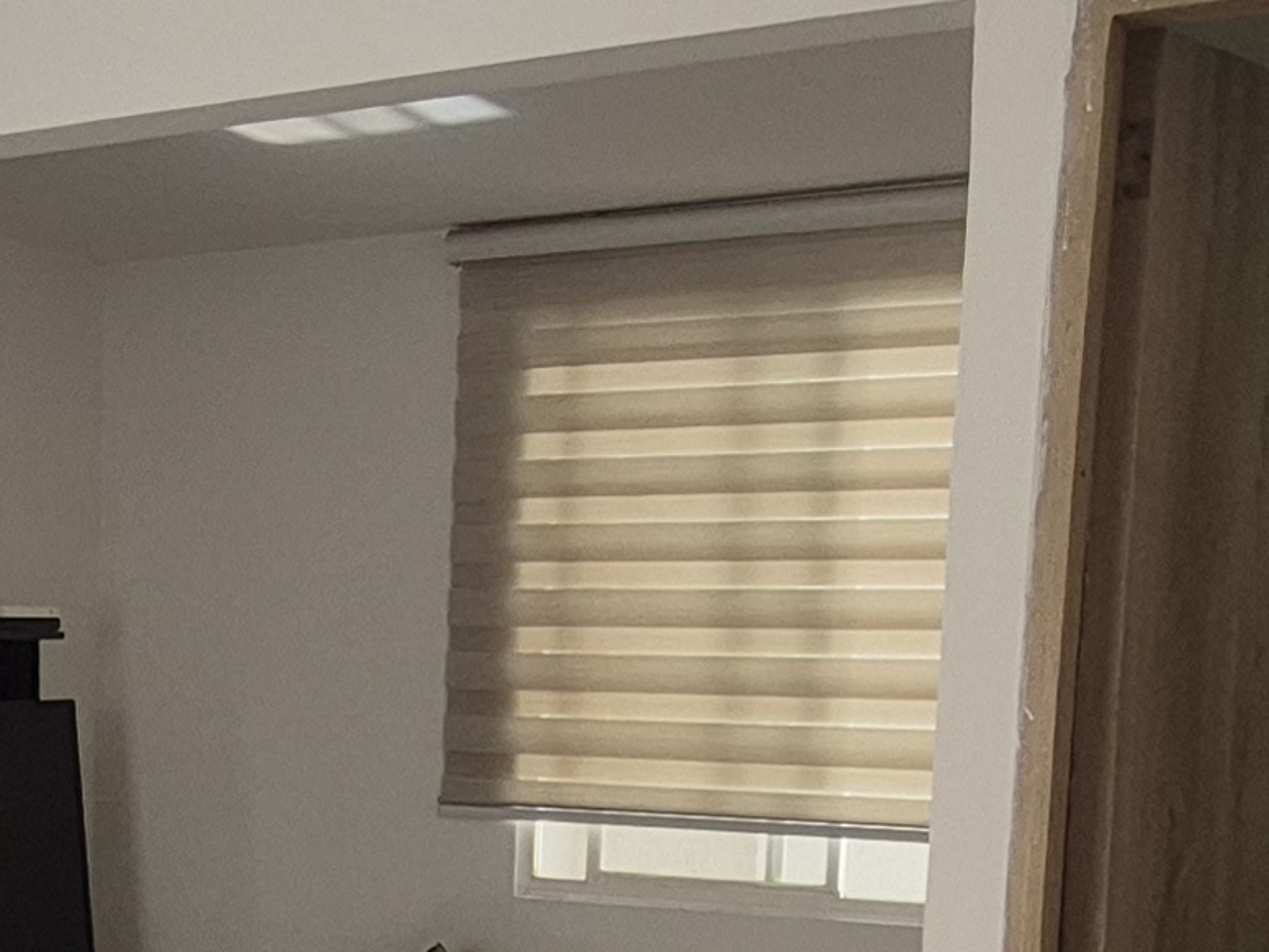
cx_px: -216
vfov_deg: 21.3
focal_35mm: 67
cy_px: 911
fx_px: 2456
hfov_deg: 26.1
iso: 50
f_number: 2.2
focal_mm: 1.74
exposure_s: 1/143
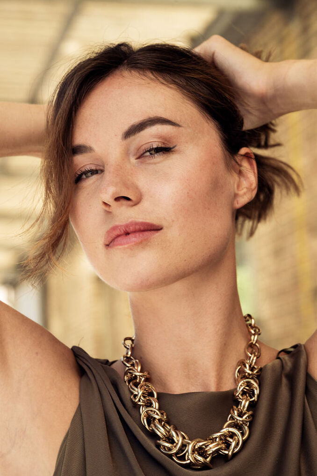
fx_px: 1333
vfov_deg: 20.2
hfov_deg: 13.6
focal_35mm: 101
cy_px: 238
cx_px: 158
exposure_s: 1/125
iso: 200
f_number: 8
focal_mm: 101
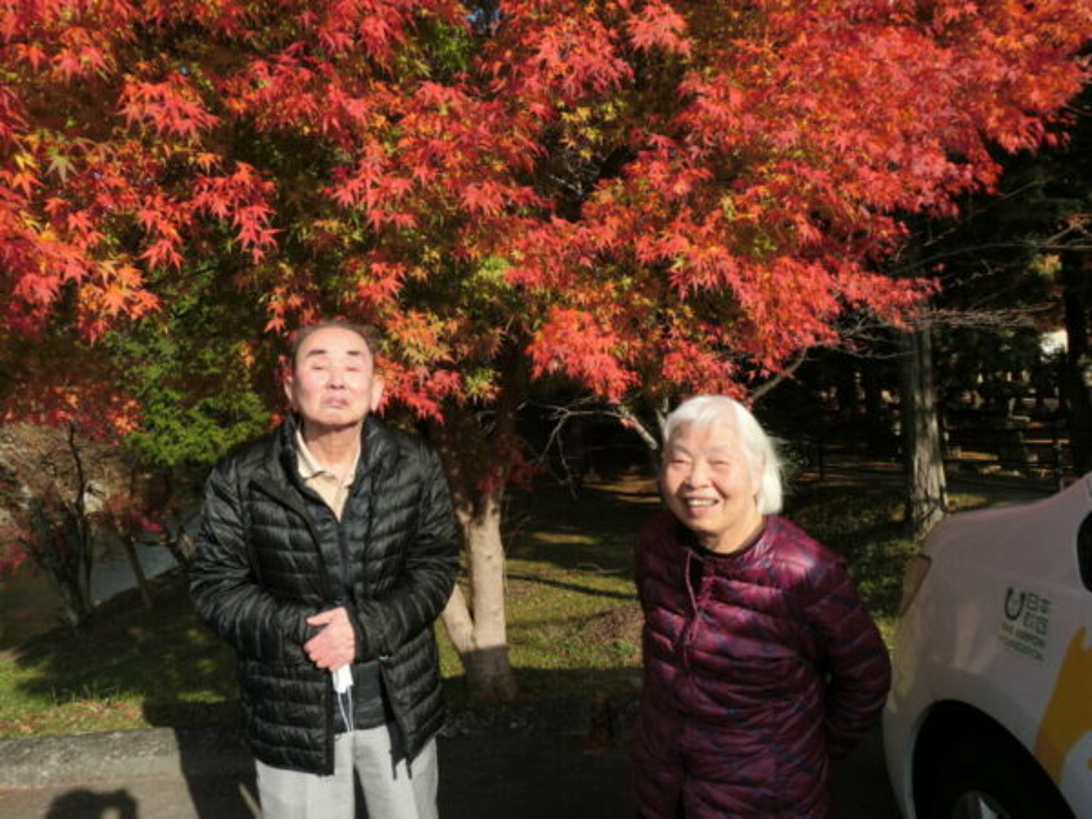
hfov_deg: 69.4
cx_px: 546
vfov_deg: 54.9
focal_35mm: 25
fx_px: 789
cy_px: 410
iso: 80
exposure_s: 1/800
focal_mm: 4.5
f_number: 3.5
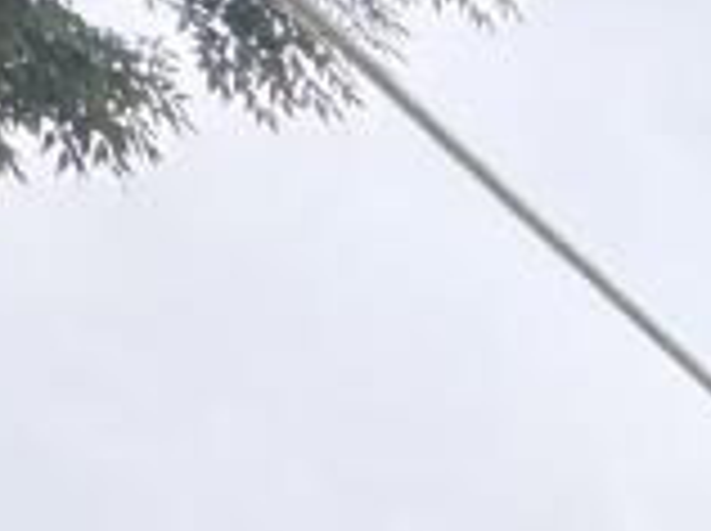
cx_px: 1814
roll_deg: -0.1
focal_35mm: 91
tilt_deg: +4.3
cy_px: 1683
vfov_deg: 10.4
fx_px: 1866
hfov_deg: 13.6
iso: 64
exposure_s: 1/192
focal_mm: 2.22
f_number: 2.2
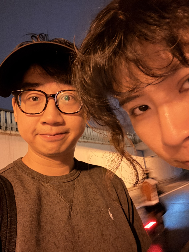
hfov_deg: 46.8
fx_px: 218
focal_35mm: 30
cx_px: 94
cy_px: 126
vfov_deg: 60.0
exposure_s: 1/8
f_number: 1.9
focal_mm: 2.69
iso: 500
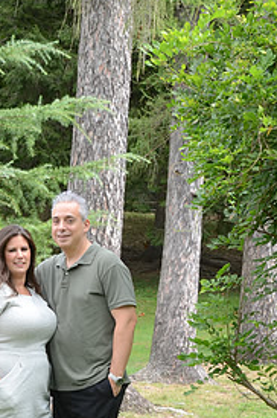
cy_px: 297
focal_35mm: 111
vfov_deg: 18.4
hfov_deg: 12.3
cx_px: 96
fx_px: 1285
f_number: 6.3
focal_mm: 35
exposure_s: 1/200
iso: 500
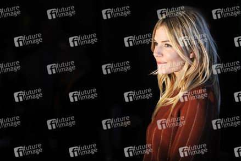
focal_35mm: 206
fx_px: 1379
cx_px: 124
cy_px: 82
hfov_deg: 10.0
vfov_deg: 6.7
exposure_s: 1/320
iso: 200
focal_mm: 200
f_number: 5.6
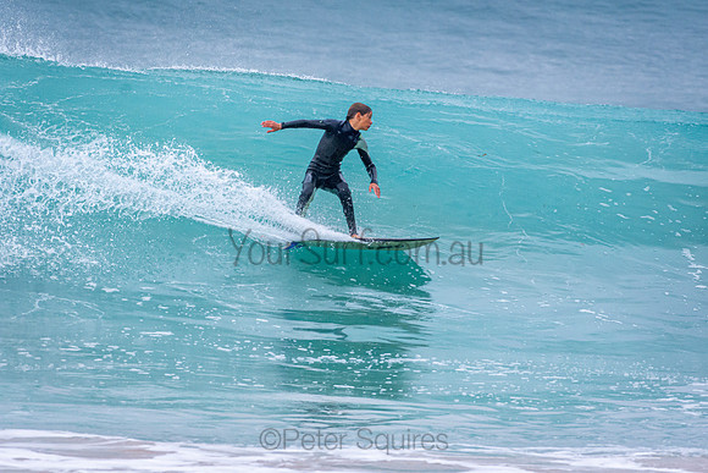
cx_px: 354
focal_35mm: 750
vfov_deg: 1.8
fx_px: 14753
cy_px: 236
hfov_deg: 2.7
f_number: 5.6
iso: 1250
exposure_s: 1/2500
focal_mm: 500
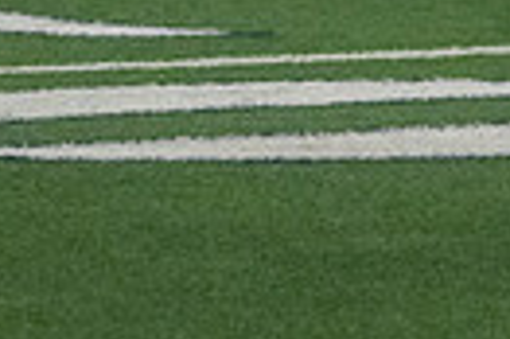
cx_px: 1069
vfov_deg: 1.7
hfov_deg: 2.6
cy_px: -517
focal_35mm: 796
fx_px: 11263
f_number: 5
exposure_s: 1/1000
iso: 8000
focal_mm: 135
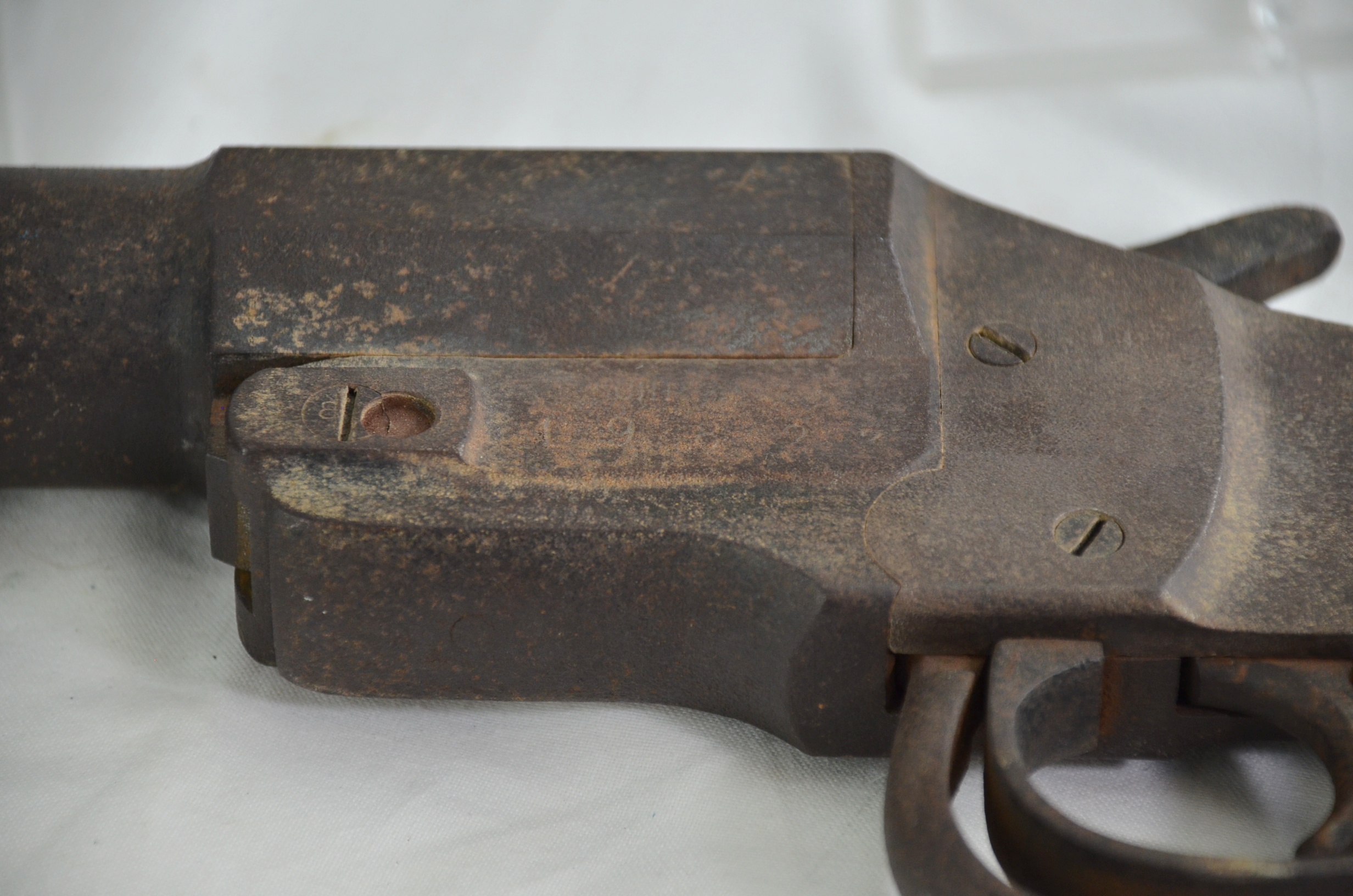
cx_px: 676
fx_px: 7595
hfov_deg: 10.2
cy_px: 448
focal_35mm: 202
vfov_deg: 6.8
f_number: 5.6
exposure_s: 1/250
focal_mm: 135
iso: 640
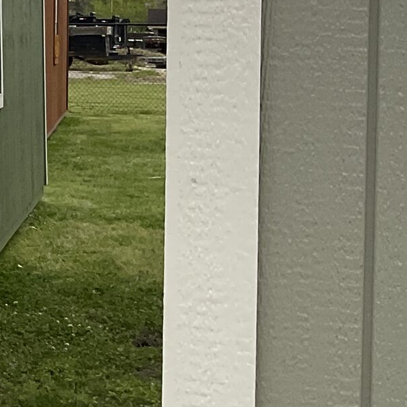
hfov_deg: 13.8
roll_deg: -0.9
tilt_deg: +0.6
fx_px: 1437
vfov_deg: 15.8
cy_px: -19
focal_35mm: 108
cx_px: -395
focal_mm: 3
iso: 16
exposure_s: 1/2801
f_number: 1.8
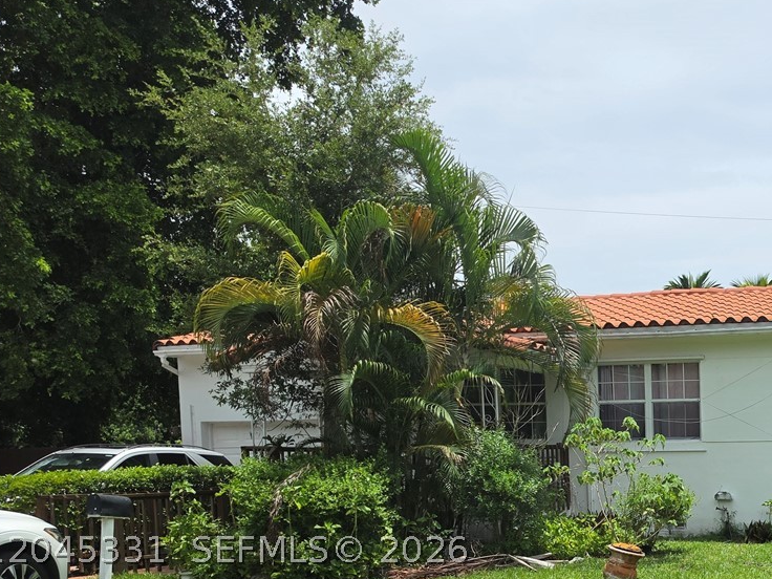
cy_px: 550
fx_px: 1115
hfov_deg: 34.4
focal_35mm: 50
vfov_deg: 27.7
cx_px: 790
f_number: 1.4
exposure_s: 1/7939
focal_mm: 6.5
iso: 64
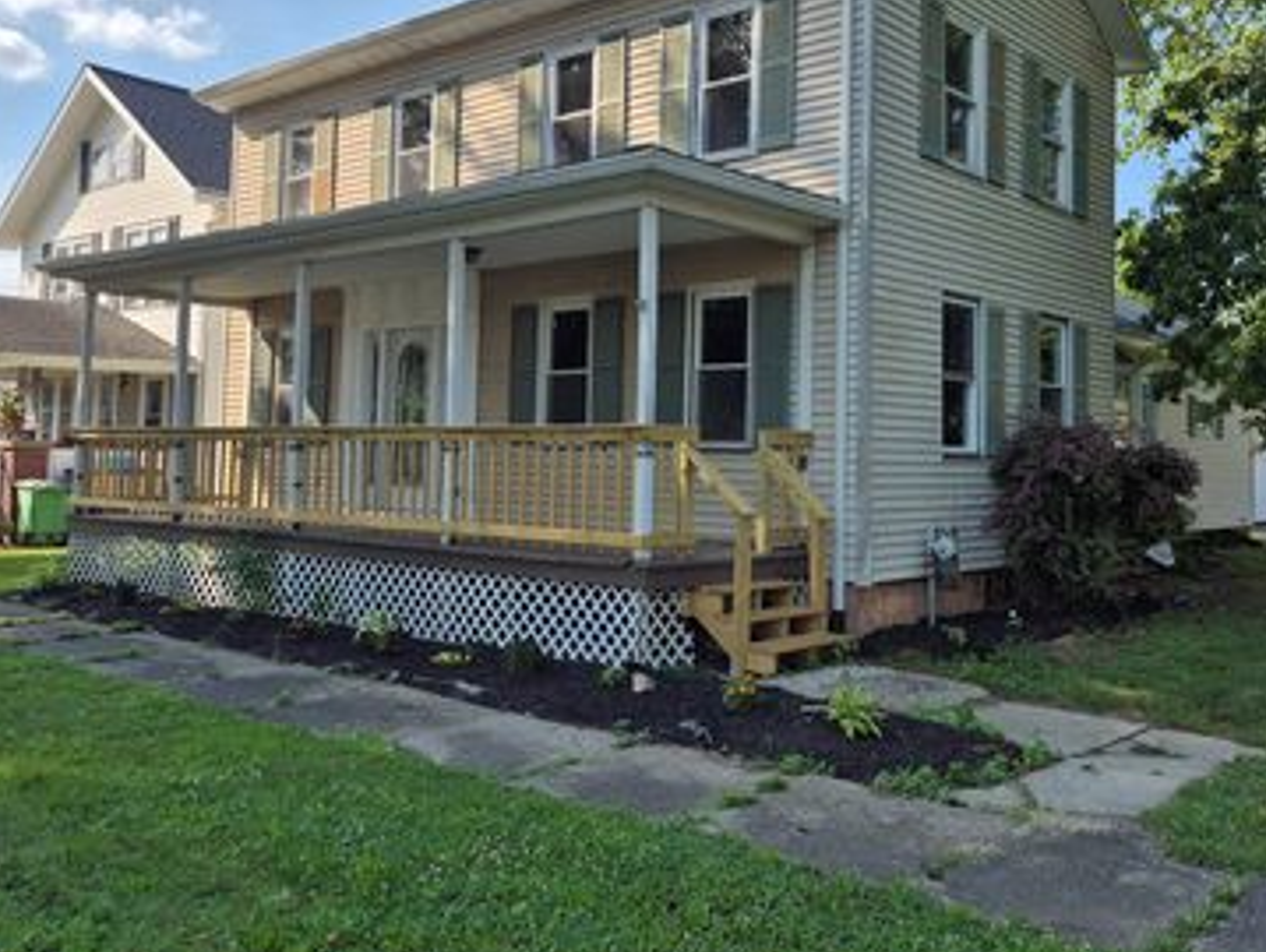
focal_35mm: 32
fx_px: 1172
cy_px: 368
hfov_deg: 56.3
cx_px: 758
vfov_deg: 43.9
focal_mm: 5.4
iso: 25
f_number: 1.8
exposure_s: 1/1392
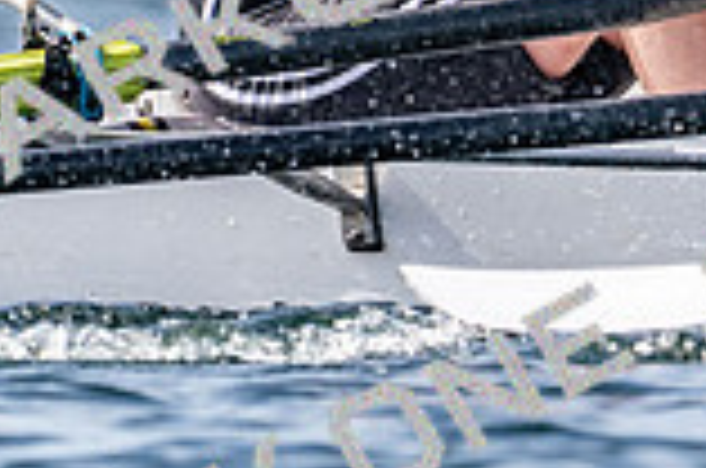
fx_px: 43507
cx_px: 459
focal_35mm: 2223
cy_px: -198
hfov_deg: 0.9
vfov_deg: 0.6
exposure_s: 1/2500
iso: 250
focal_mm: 400
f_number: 4.5
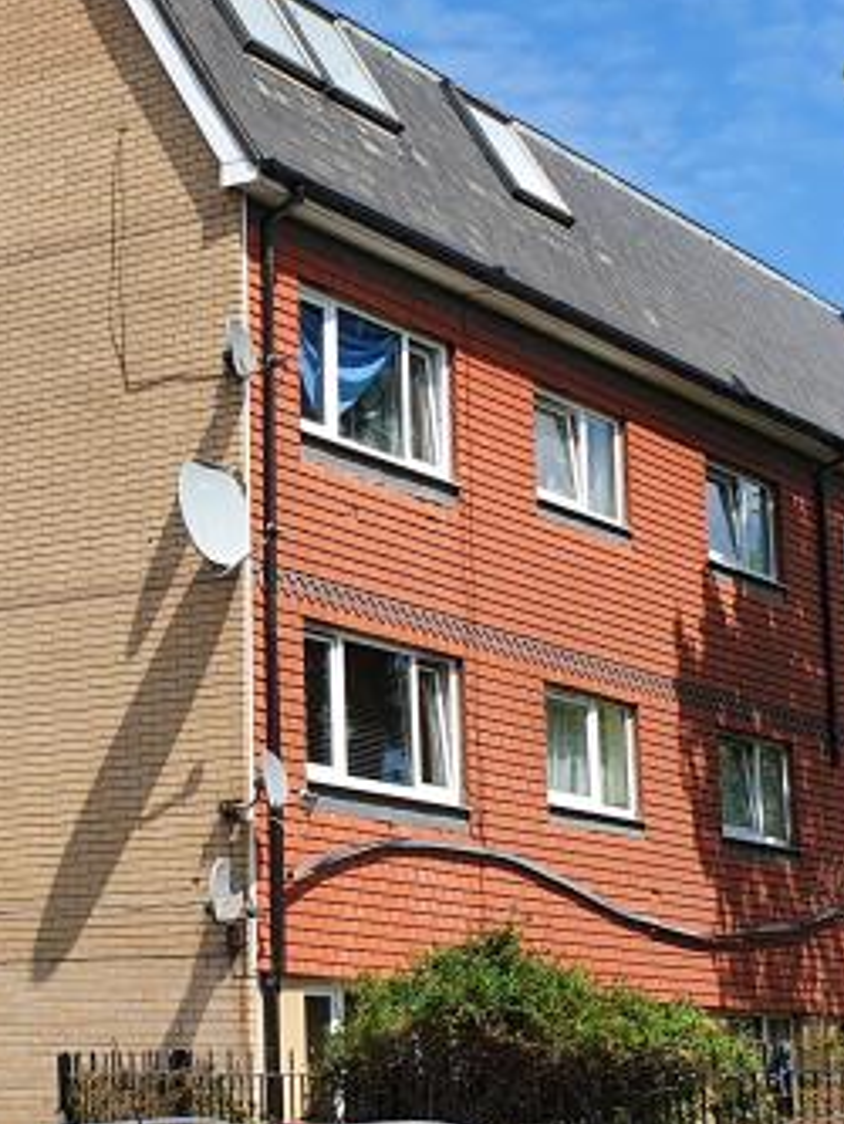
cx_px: 34
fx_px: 2599
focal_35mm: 80
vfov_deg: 24.4
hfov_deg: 18.1
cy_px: 570
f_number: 2.4
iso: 50
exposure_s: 1/1504
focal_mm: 4.32
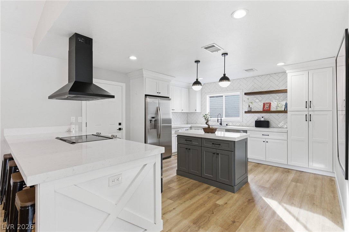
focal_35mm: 16
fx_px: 155
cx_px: 174
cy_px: 116
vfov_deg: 73.7
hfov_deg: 96.7
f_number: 8
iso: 800
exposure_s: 1/160
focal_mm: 16
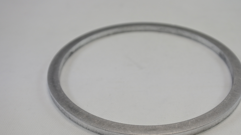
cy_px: 87
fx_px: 294
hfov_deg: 44.5
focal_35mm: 46
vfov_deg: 25.9
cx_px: 135
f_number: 4
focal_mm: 14.3
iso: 320
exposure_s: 1/250
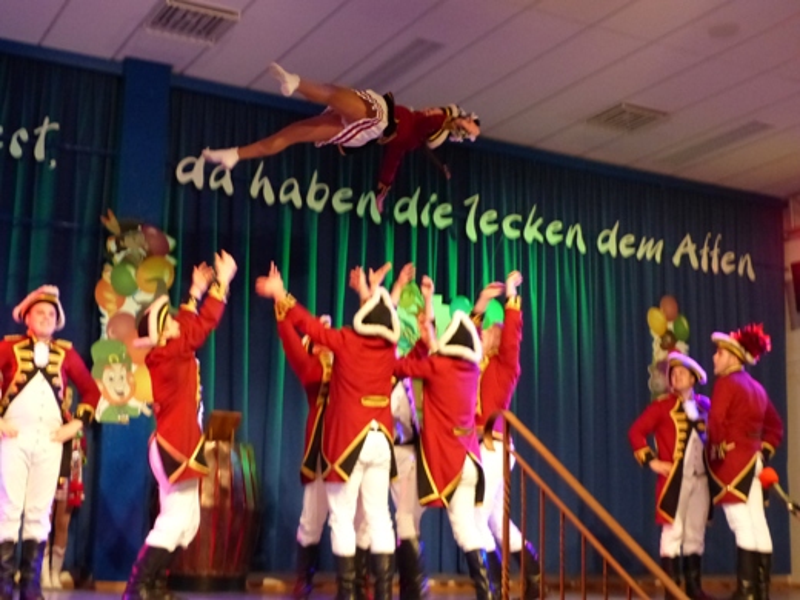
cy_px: 300
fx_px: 1202
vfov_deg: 28.0
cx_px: 400
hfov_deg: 36.8
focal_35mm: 52
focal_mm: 9.4
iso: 800
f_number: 2.8
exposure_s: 1/50
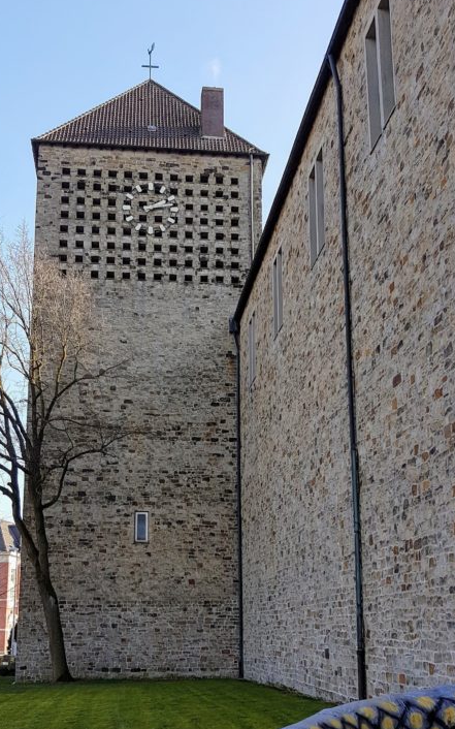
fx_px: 794
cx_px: 249
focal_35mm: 40
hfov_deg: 32.0
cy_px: 447
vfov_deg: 48.9
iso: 40
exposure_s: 1/682
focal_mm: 4.2
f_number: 1.7
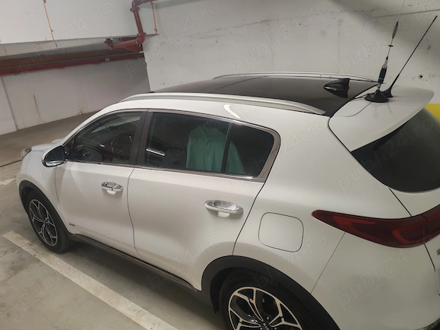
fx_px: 356
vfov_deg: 49.7
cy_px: 162
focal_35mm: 28
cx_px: 225
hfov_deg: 63.4
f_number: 1.9
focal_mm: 6.12
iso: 1250
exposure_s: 1/100
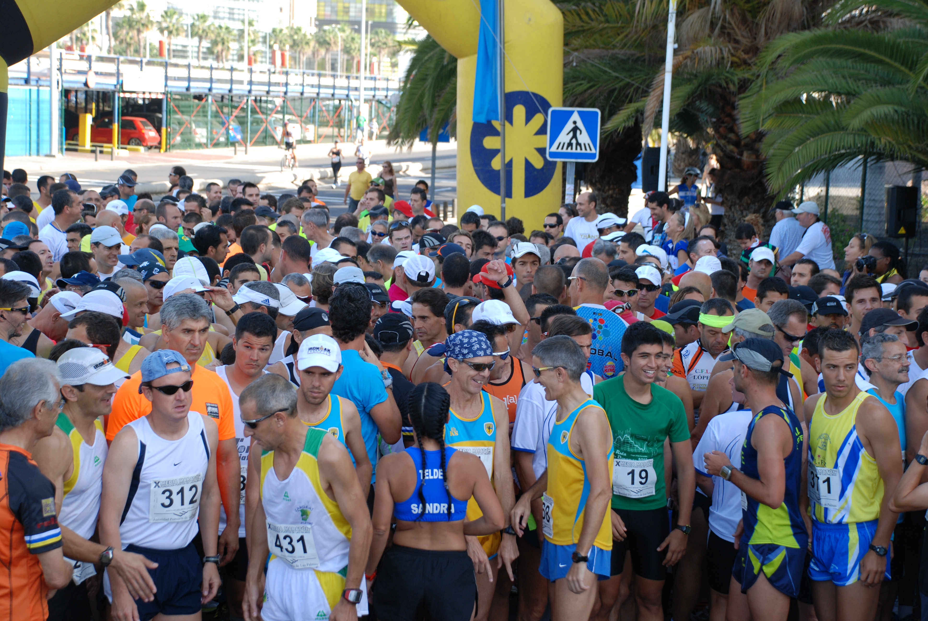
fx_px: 2013
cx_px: 464
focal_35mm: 78
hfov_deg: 26.0
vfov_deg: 17.5
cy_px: 310
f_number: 5.6
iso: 200
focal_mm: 52
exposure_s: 1/125
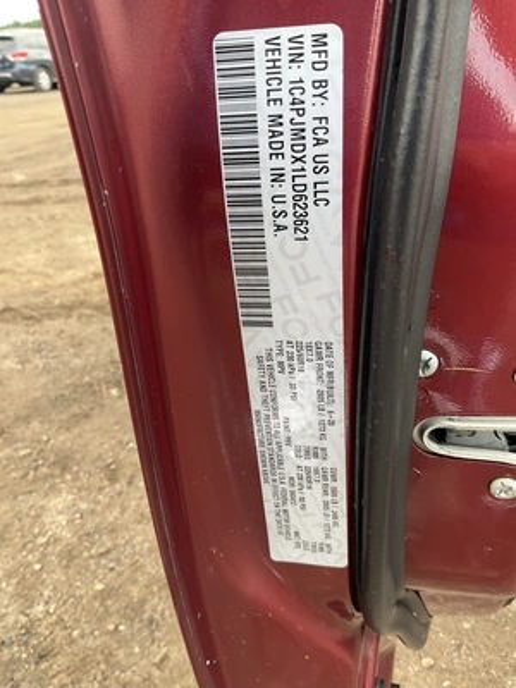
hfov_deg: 48.2
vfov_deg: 61.7
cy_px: 344
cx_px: 258
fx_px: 576
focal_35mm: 29
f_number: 1.8
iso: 25
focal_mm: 3
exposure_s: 1/122
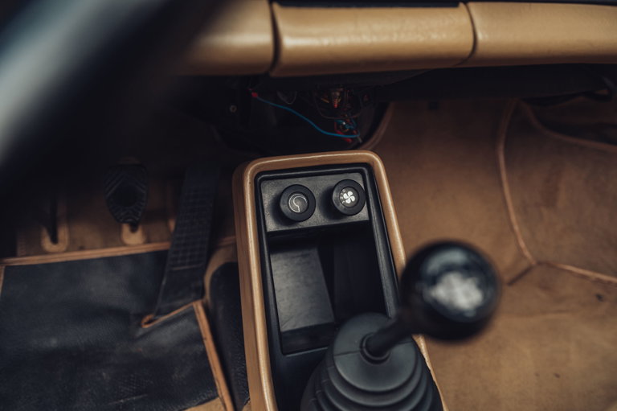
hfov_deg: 60.3
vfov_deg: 42.3
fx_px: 531
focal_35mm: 31
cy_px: 206
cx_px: 308
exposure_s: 1/160
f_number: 3.5
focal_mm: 31
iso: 200
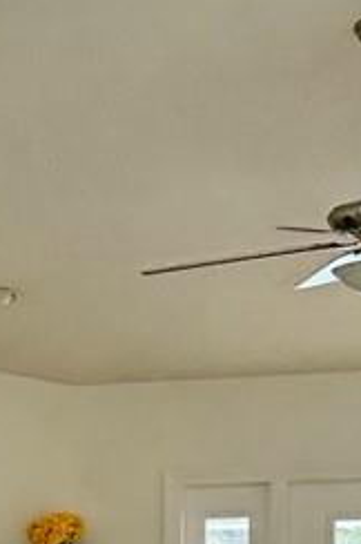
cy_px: 742
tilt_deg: -2.6
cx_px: -882
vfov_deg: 12.1
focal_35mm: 164
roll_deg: +0.5
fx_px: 2474
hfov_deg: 7.1
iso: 250
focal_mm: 6.76
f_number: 1.78
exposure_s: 1/120
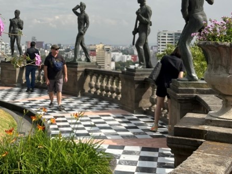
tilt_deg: +0.5
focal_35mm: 59
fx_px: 395
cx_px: 43
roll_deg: -1.0
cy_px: 32
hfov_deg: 31.8
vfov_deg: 24.4
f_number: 1.6
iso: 50
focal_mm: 5.1
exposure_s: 1/4651
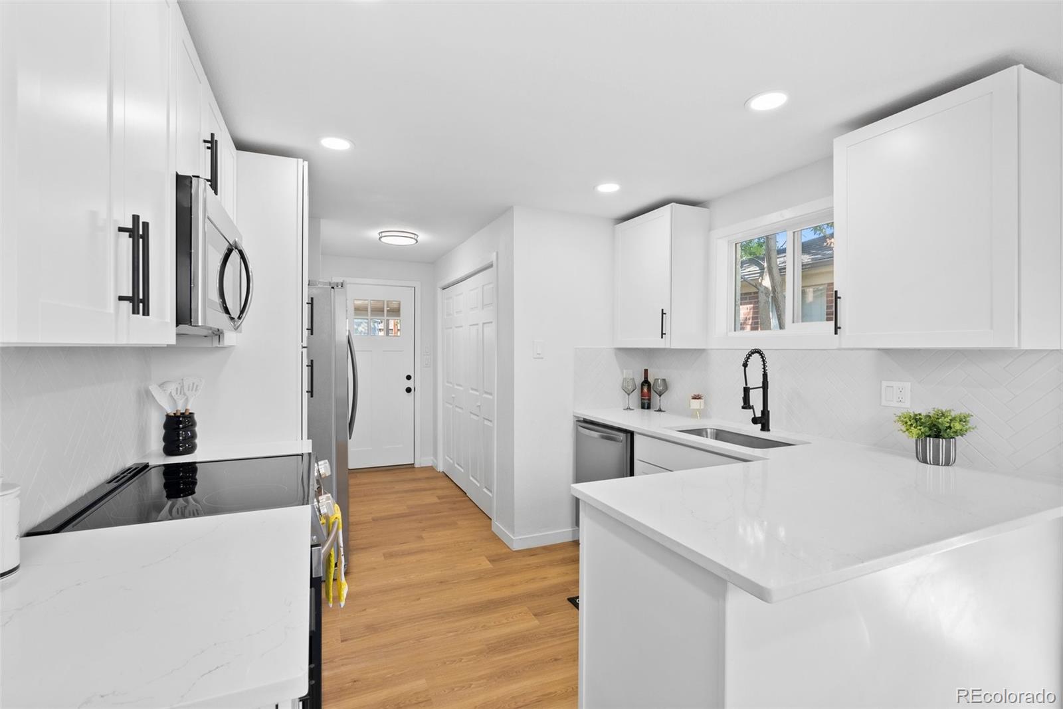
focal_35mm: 16
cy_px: 354
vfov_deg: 73.8
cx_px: 532
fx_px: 472
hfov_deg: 96.7
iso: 800
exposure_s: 1/13
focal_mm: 16
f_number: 8
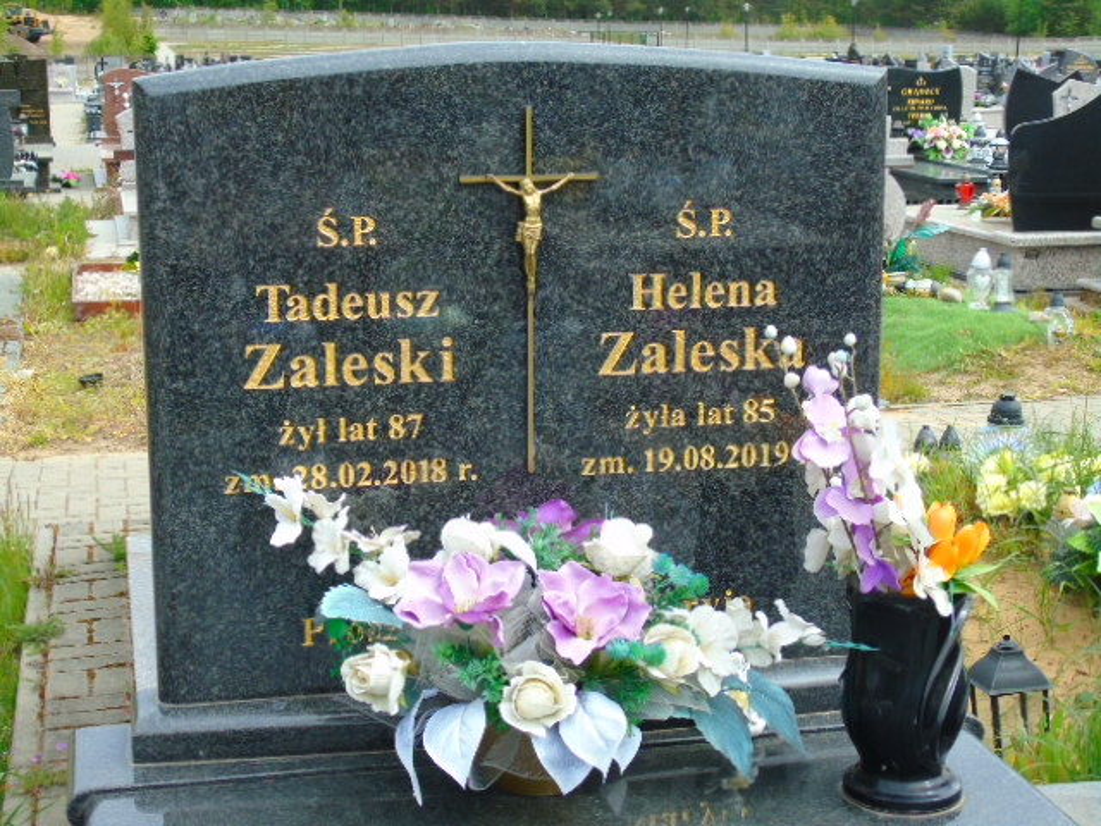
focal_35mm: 62
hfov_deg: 31.2
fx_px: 1972
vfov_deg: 23.7
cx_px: 550
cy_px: 413
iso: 80
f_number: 4.5
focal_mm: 11
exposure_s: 1/200
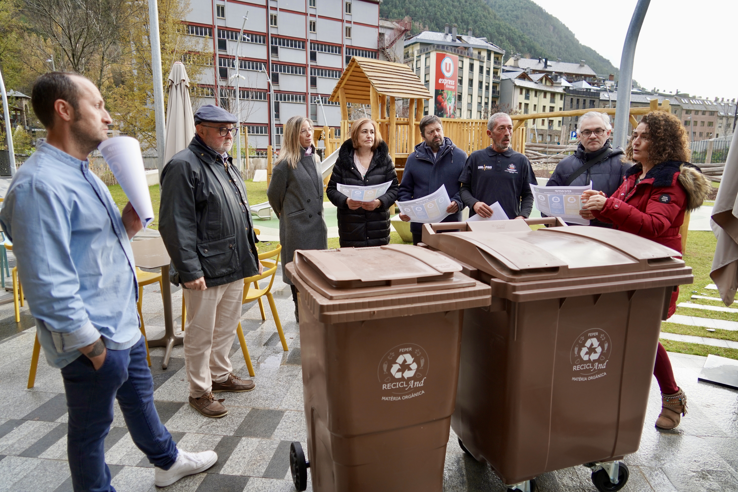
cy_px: 246
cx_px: 369
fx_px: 492
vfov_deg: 53.1
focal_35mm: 24
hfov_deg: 73.7
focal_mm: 24
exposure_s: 1/160
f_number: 4
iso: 400
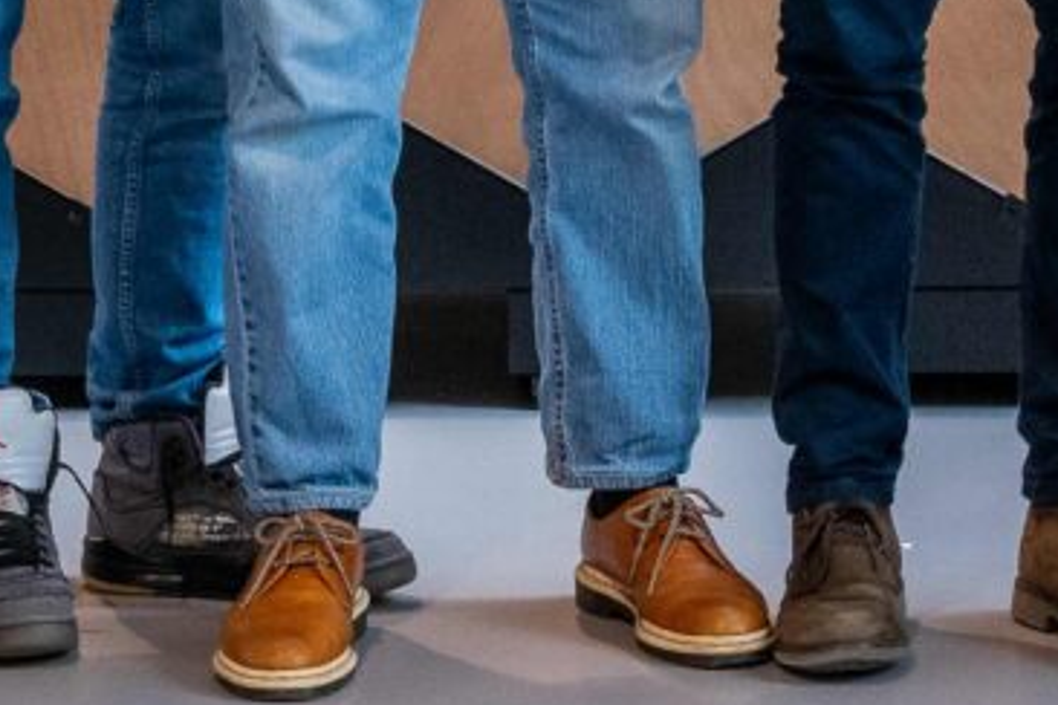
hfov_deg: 7.5
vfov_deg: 5.0
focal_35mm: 273
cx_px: 783
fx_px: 8023
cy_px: -637
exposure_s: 1/50
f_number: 8
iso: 2500
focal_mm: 48
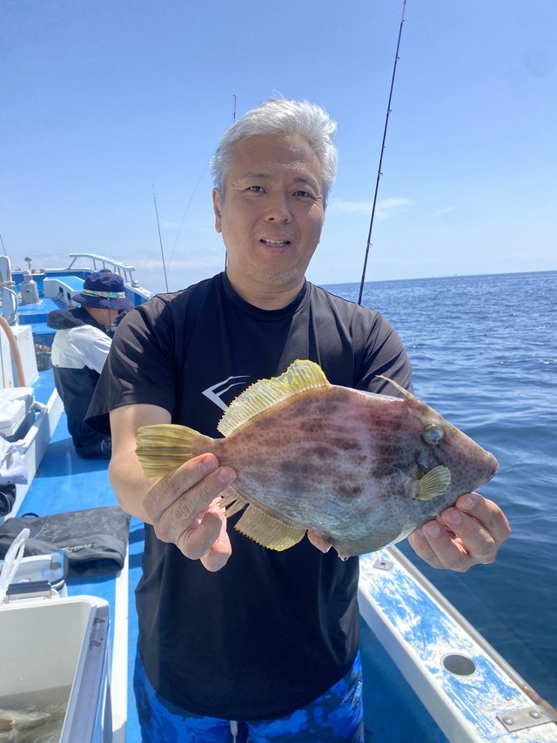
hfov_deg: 53.0
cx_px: 278
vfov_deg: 67.3
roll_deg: +3.3
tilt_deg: -7.0
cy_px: 372
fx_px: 558
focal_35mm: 26
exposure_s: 1/2755
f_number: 1.8
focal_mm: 4.25
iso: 32
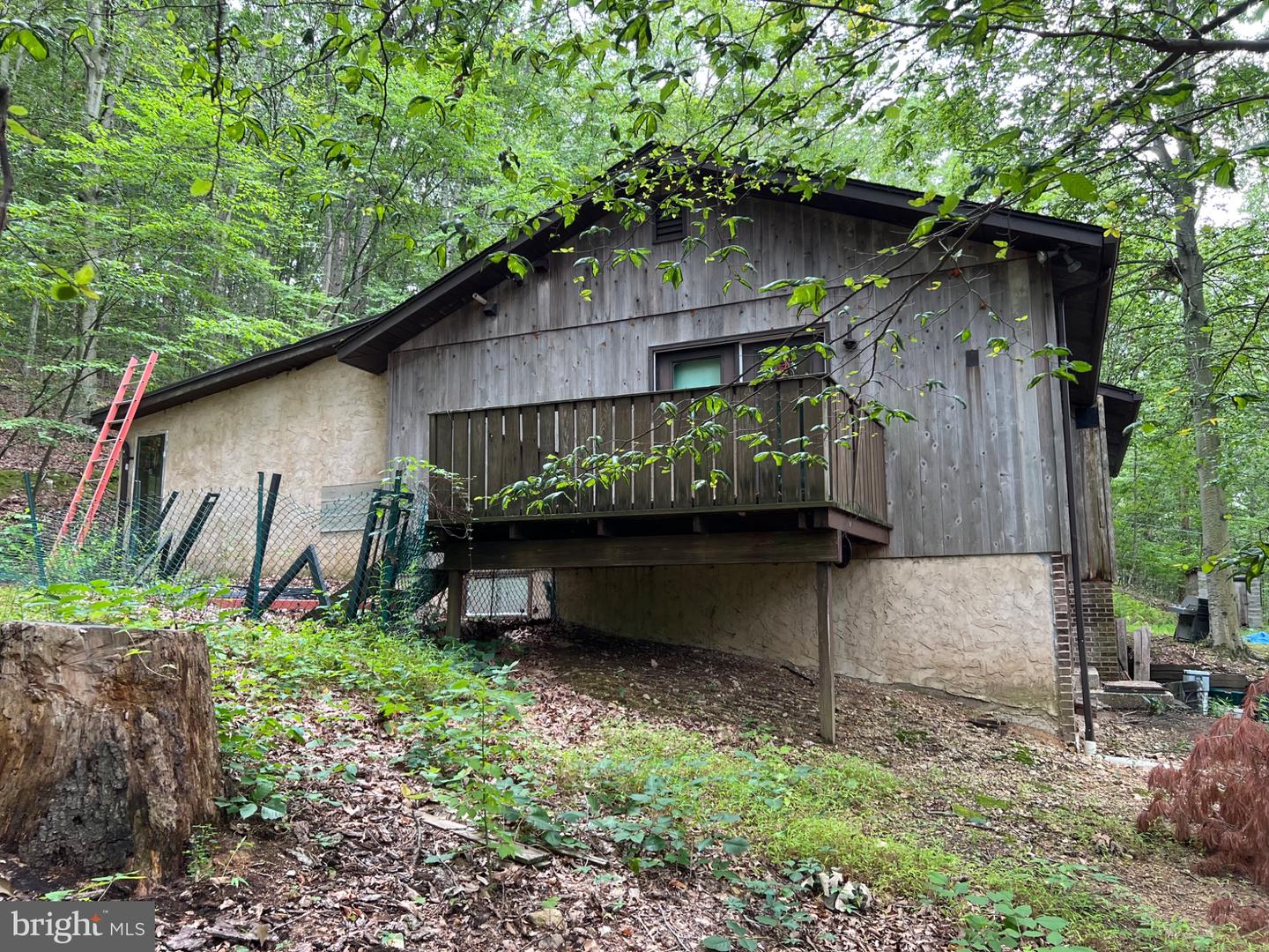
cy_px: 476
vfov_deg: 53.1
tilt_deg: +8.8
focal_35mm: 26
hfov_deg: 67.3
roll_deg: +0.6
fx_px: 953
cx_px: 634
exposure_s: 1/121
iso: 80
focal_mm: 5.7
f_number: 1.5
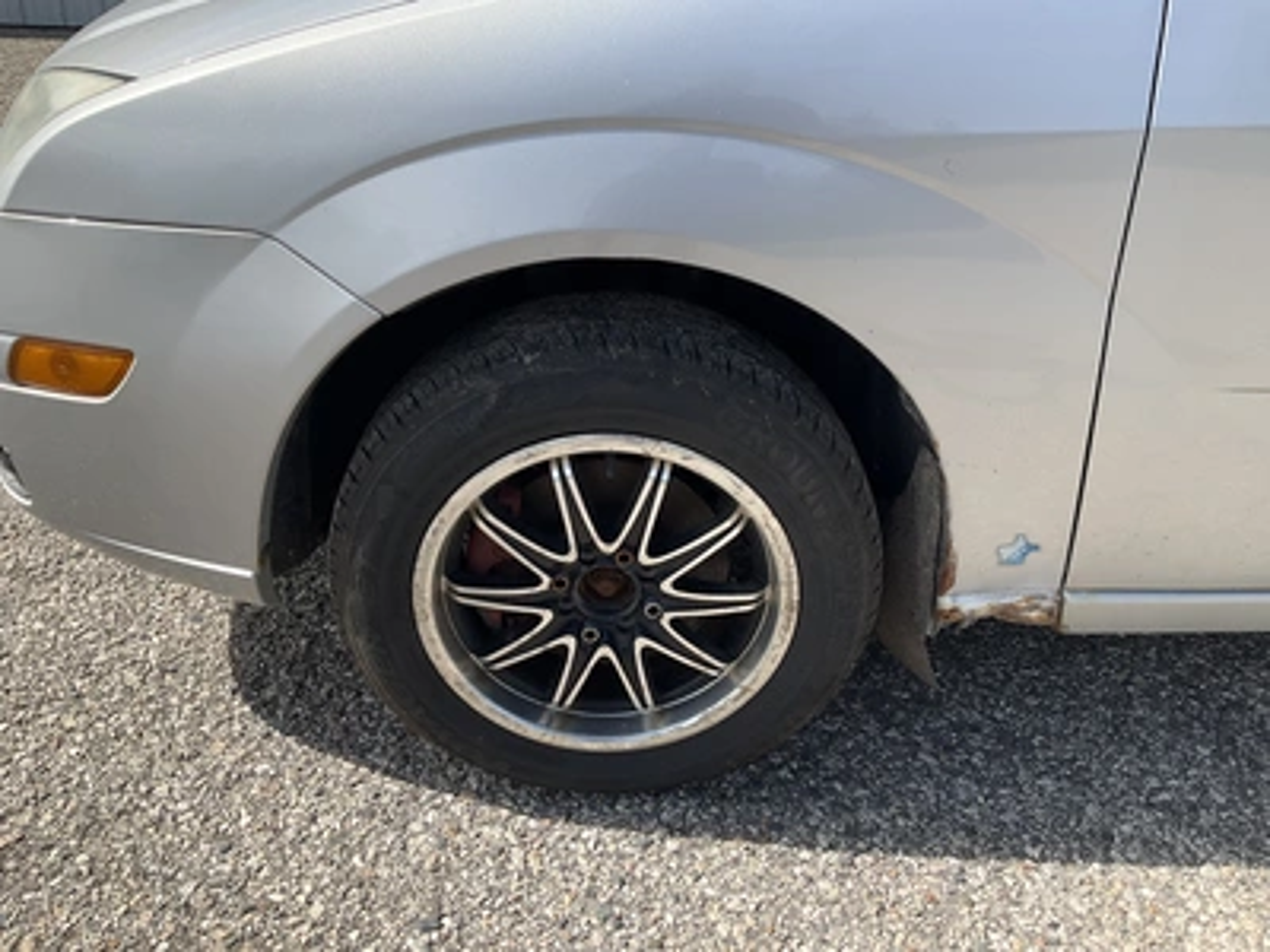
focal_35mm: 29
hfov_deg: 61.7
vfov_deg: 48.2
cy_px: 476
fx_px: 1064
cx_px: 635
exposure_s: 1/1168
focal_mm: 3
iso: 25
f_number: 1.8
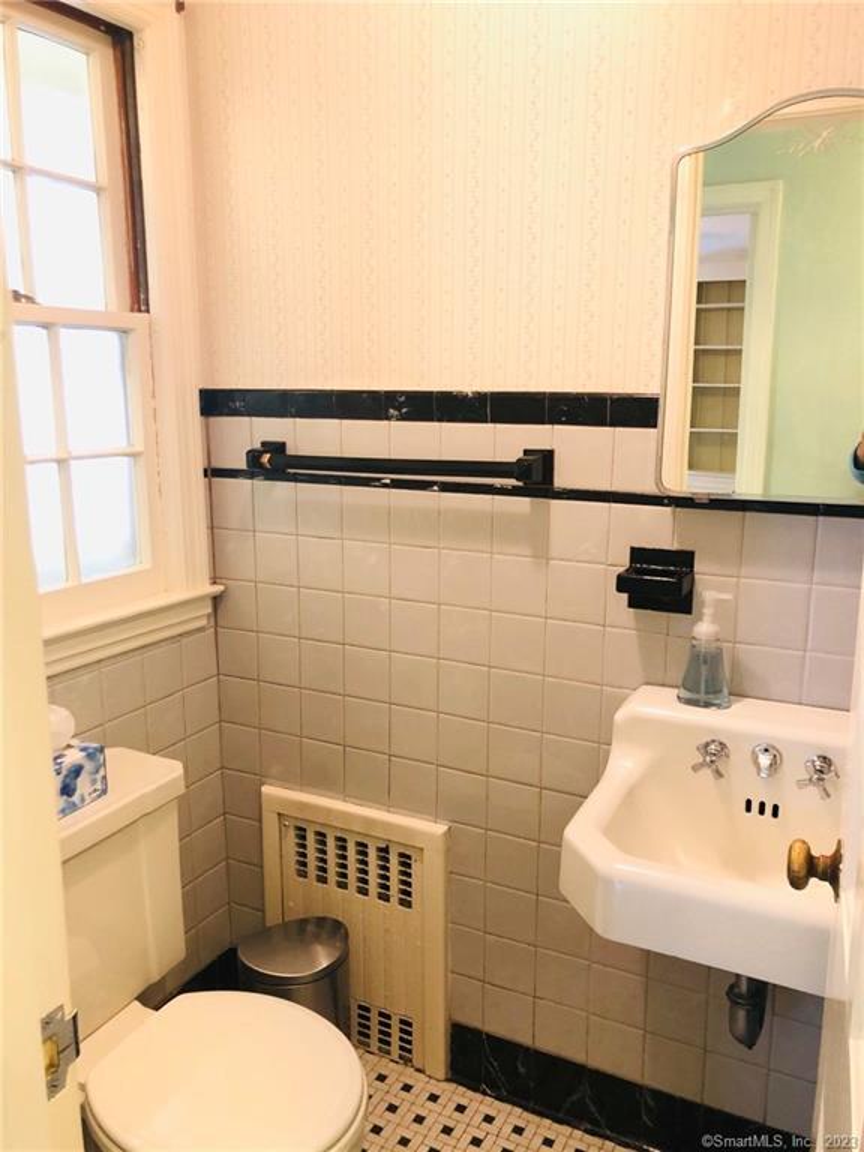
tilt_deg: -11.2
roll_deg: +0.1
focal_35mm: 28
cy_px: 576
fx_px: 932
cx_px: 432
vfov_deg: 63.4
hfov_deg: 49.7
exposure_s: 1/15
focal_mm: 3.99
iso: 40
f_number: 1.8
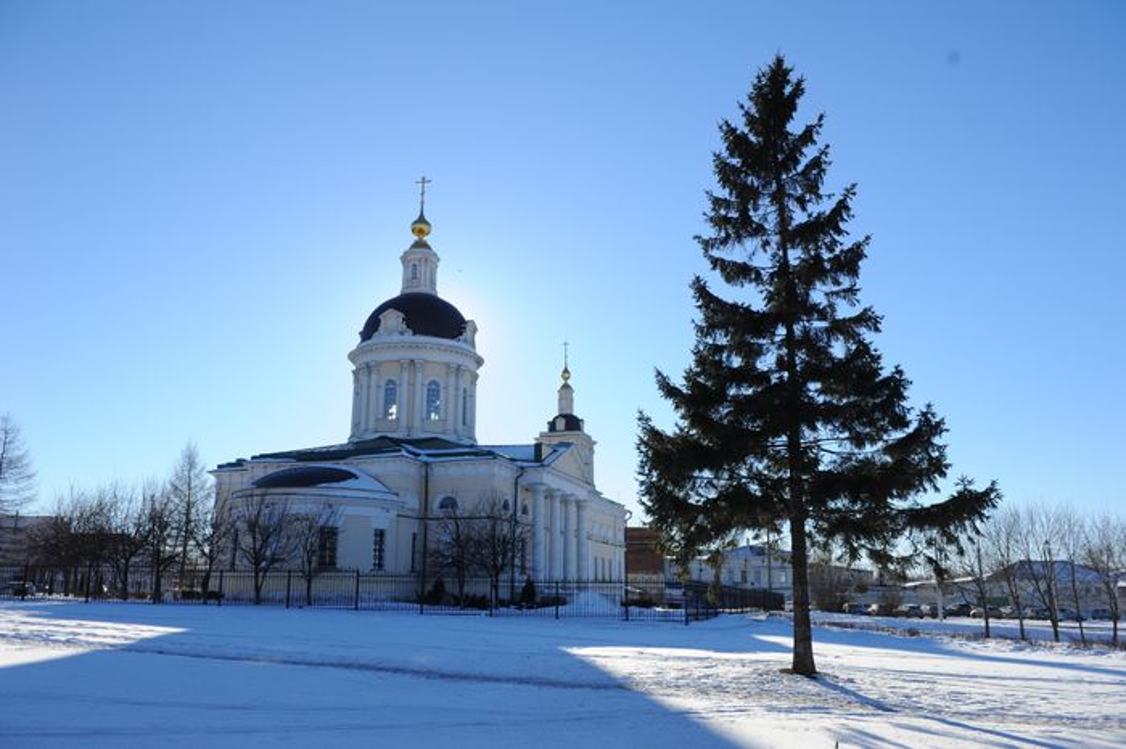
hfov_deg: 58.7
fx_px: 1000
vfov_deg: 41.1
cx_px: 563
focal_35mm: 32
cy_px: 374
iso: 500
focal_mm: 32
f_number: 5.6
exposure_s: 1/2000
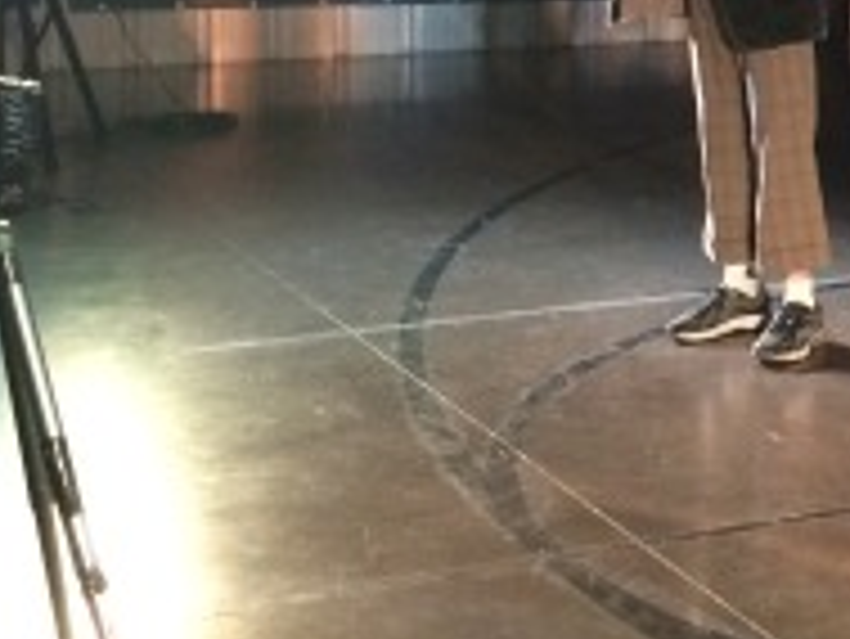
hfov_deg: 18.8
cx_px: 1066
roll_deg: +0.7
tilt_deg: -4.8
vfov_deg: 14.8
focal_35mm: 98
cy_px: -50
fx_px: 2408
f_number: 2.2
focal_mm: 4.15
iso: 250
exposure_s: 1/20
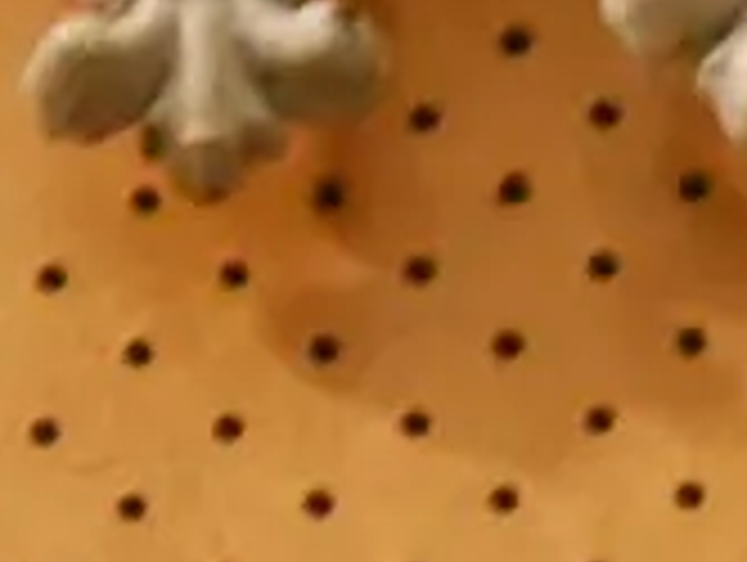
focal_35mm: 394
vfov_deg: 3.7
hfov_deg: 5.0
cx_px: 1040
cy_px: 1715
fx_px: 8515
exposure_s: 1/60
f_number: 5.6
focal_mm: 32
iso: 3200
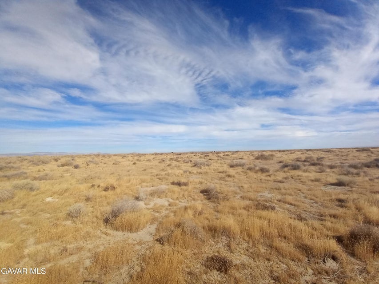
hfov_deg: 106.2
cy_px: 142
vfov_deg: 89.9
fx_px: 142
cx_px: 190
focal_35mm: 13
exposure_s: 1/1565
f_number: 2.2
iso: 40
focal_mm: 1.13
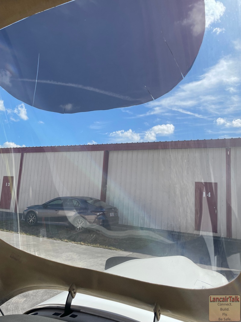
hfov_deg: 53.1
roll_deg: -3.4
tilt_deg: +6.3
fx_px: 241
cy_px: 161
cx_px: 120
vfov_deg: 67.3
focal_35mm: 26
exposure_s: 1/4000
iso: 32
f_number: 1.6
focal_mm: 4.2
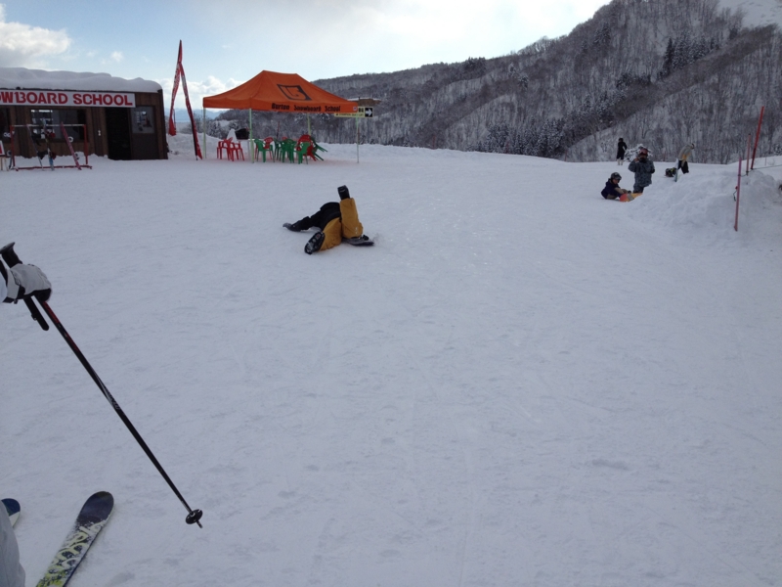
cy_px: 294
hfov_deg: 52.6
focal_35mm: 35
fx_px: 791
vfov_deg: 40.7
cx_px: 391
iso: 64
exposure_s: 1/2762
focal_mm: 4.28
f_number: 2.4
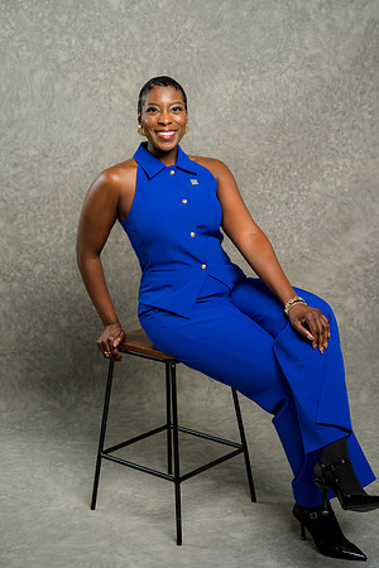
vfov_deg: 36.2
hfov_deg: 24.6
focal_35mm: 55
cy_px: 284
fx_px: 868
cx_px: 190
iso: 125
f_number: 4
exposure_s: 1/160
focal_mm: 55
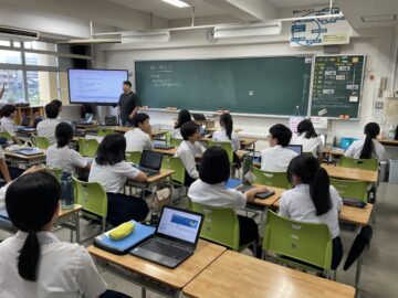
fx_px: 333
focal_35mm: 29
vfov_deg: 48.2
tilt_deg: -11.2
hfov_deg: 61.7
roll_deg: -0.9
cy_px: 149
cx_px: 199
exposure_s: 1/60
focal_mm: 3
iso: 50
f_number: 1.8
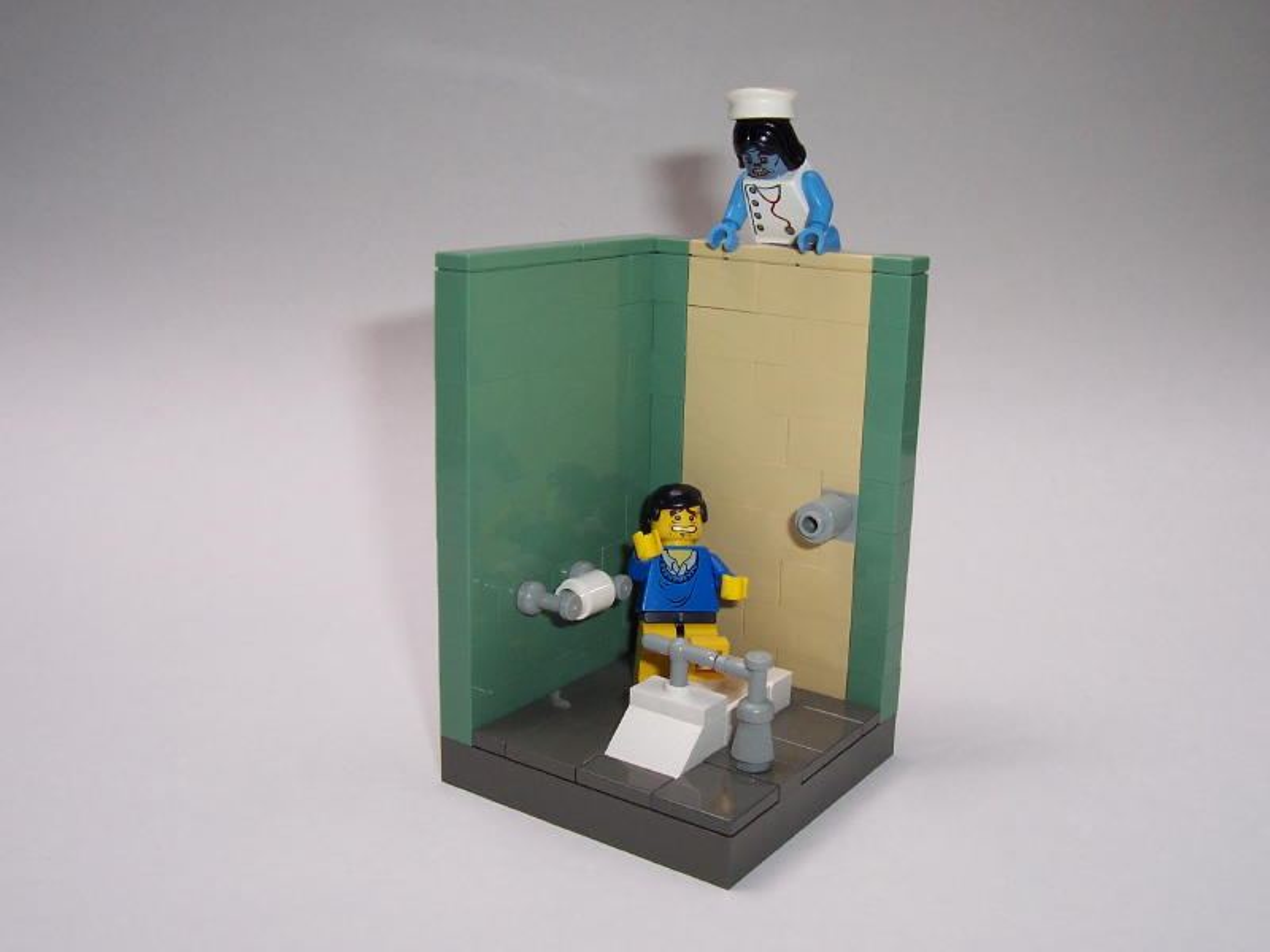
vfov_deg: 38.7
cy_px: 476
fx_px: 1357
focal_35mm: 37
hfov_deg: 50.1
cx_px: 635
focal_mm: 5.6
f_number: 5.6
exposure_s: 1/500
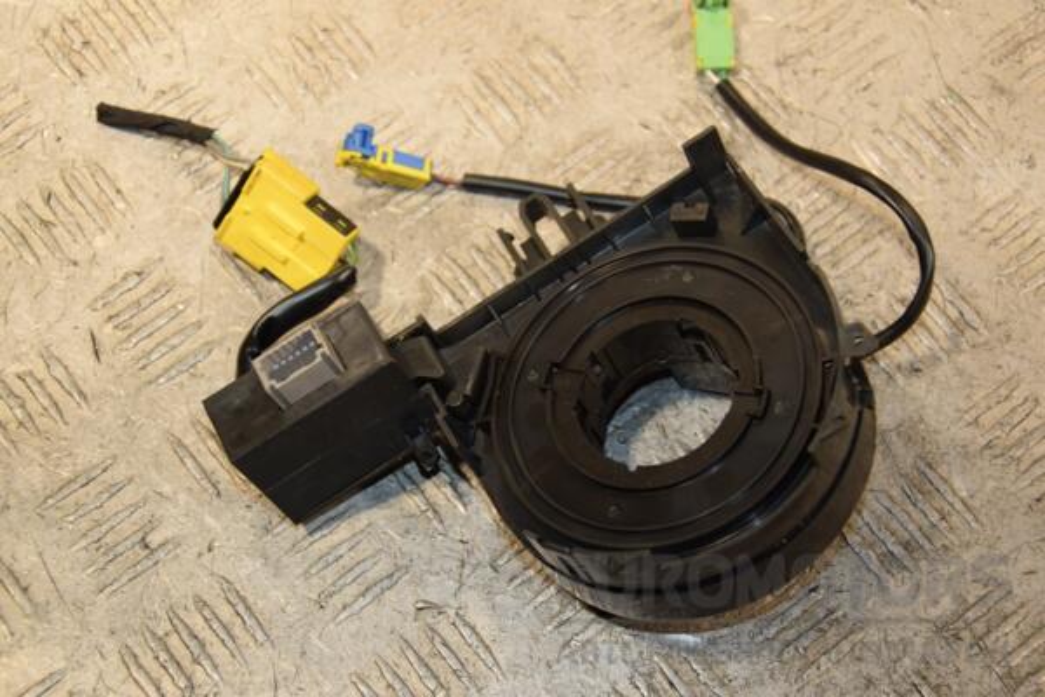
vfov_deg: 18.9
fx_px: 2090
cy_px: 348
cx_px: 522
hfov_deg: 28.1
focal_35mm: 72
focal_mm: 48
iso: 800
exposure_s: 1/200
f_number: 4.8
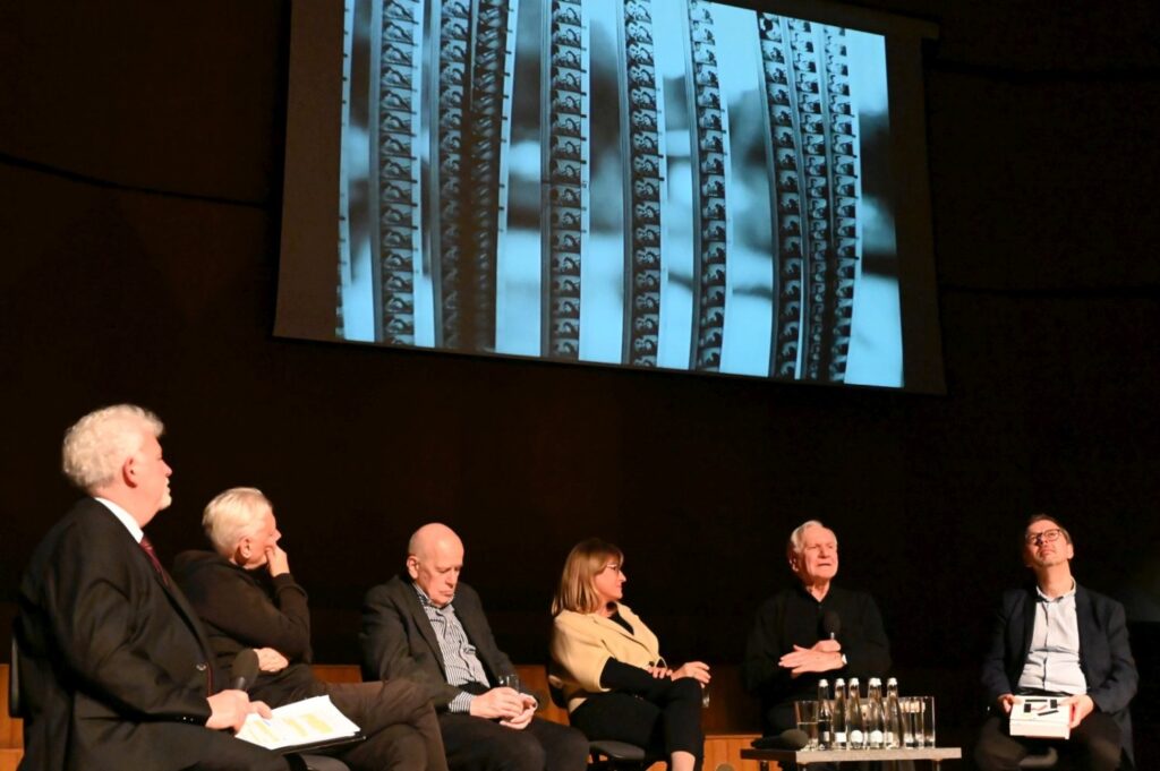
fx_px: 1417
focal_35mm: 44
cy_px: 386
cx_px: 580
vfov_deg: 30.5
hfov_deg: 44.5
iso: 32000
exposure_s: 1/250
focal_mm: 44
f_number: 8
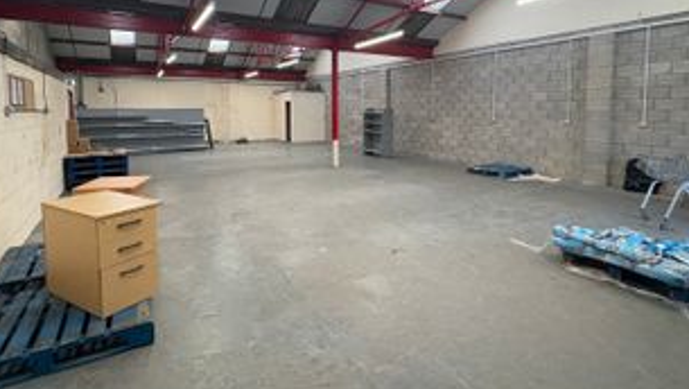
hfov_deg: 86.6
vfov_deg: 55.0
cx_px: 348
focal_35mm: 20
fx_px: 366
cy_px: 133
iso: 125
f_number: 2.2
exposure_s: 1/100
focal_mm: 2.22
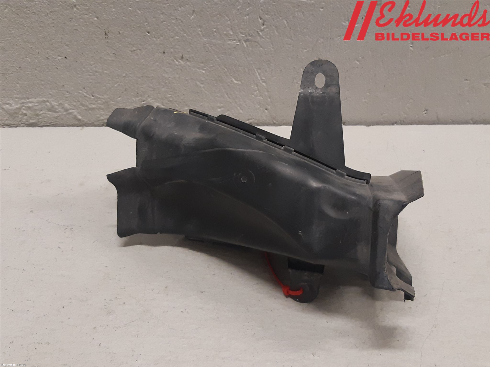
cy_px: 184
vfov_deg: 53.1
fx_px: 368
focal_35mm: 26
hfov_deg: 67.3
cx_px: 245
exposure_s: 1/50
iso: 160
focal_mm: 3.93
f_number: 1.7
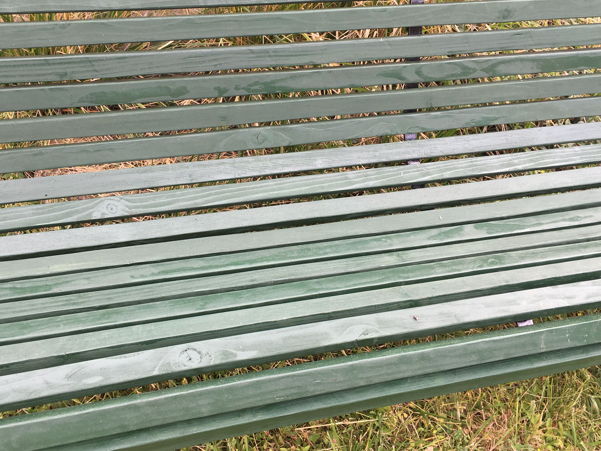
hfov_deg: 49.9
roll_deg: -5.1
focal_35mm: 37
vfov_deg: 38.6
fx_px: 642
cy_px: 194
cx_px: 249
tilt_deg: -43.9
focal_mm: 4.15
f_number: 2.2
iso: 25
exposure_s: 1/153
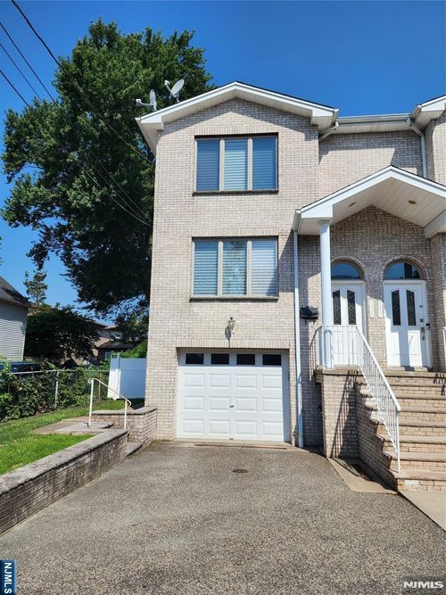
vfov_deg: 73.9
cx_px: 223
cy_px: 298
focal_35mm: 23
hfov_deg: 58.9
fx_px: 395
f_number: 1.8
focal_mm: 6.4
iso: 12
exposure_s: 1/1361
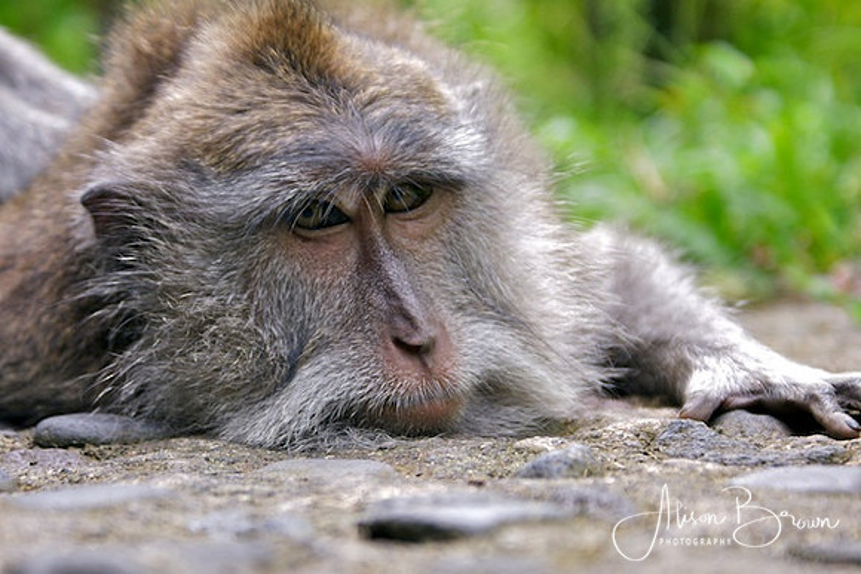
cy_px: 287
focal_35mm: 105
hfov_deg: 19.5
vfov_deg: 13.0
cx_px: 430
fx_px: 2512
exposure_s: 1/125
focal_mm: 70
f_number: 5.6
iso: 250
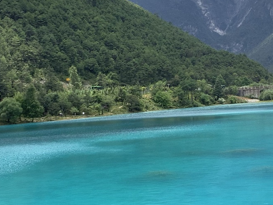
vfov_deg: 19.6
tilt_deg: +1.3
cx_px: 135
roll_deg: +3.8
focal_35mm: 75
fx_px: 592
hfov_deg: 26.0
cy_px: 86
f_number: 2.4
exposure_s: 1/539
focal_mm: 3.3
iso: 25
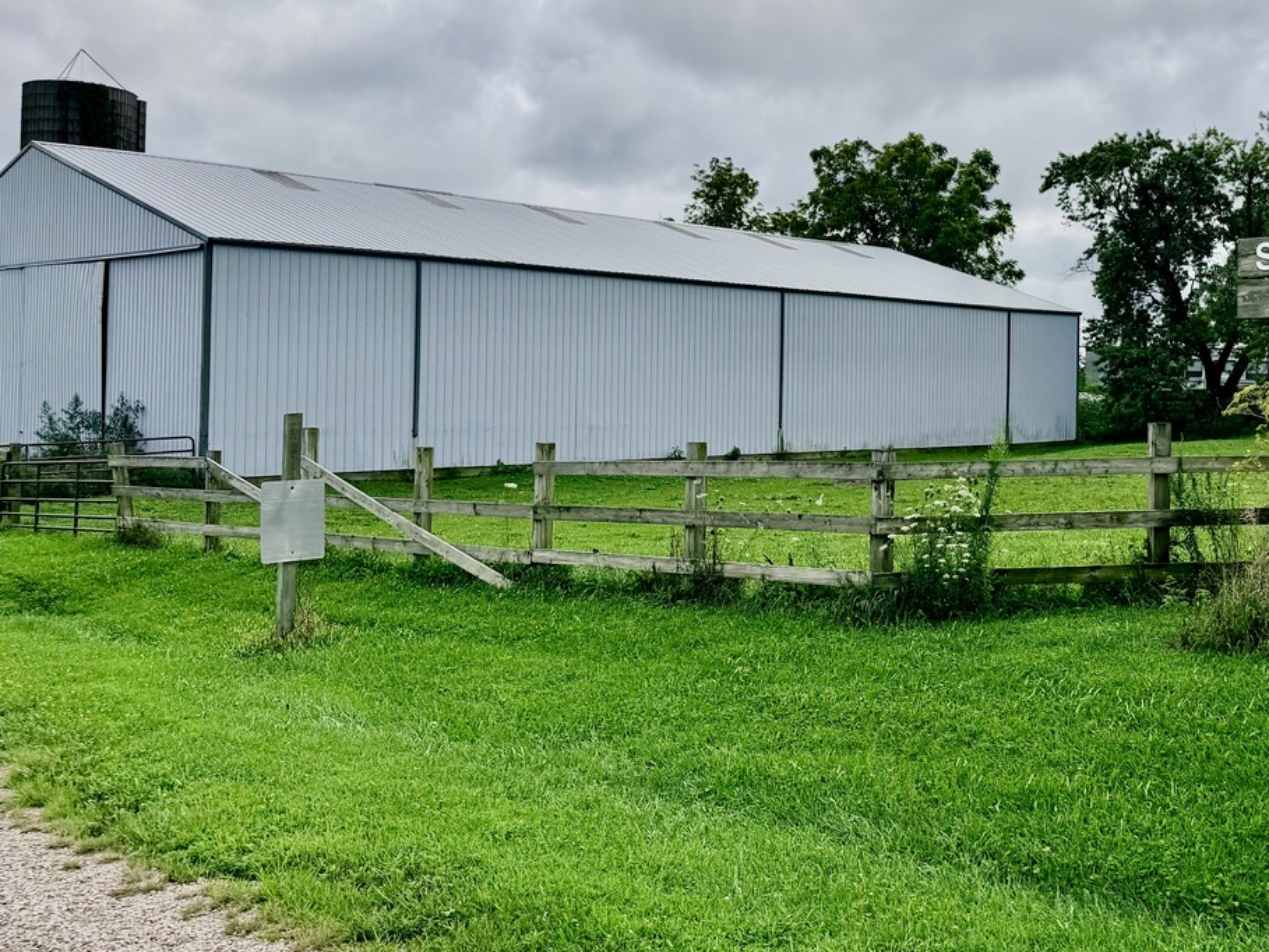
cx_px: 926
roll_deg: -0.9
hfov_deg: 47.4
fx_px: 1393
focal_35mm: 38
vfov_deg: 37.4
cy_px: 338
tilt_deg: +1.2
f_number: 1.78
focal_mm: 6.76
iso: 80
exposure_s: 1/11905
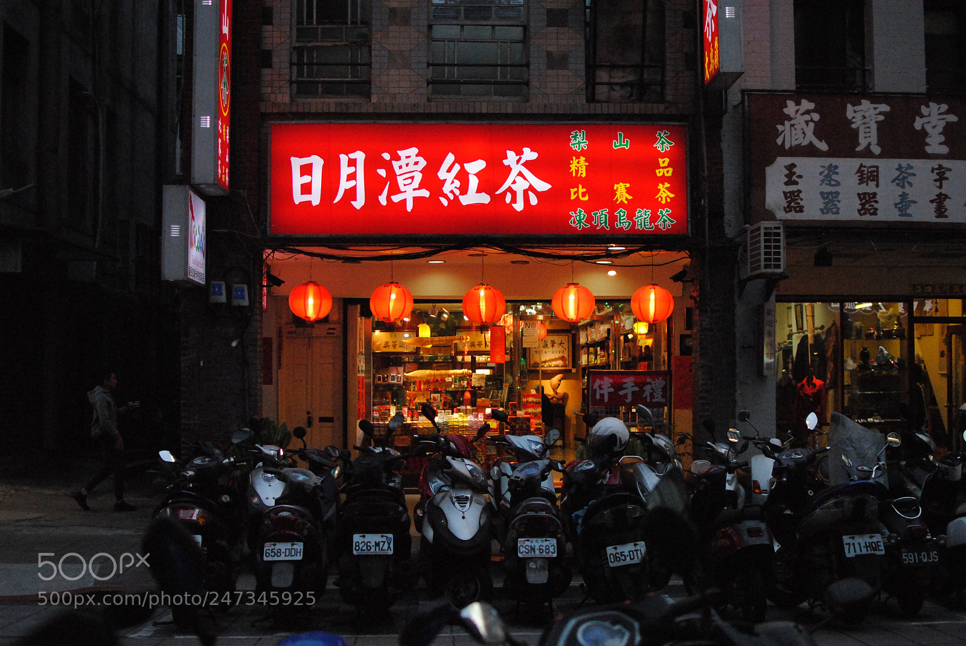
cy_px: 323
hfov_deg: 37.8
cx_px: 483
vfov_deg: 25.8
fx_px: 1410
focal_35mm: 52
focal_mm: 35
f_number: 2.2
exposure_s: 1/800
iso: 1600
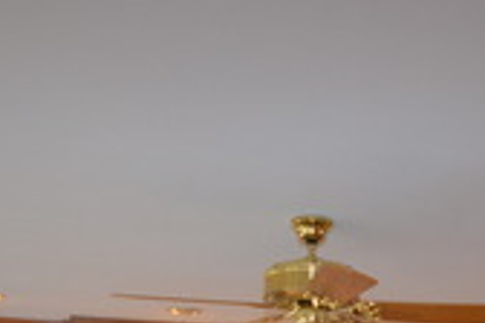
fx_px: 768
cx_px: 355
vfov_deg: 18.5
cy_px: 581
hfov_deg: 34.4
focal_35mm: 57
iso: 900
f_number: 4
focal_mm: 10
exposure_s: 1/60
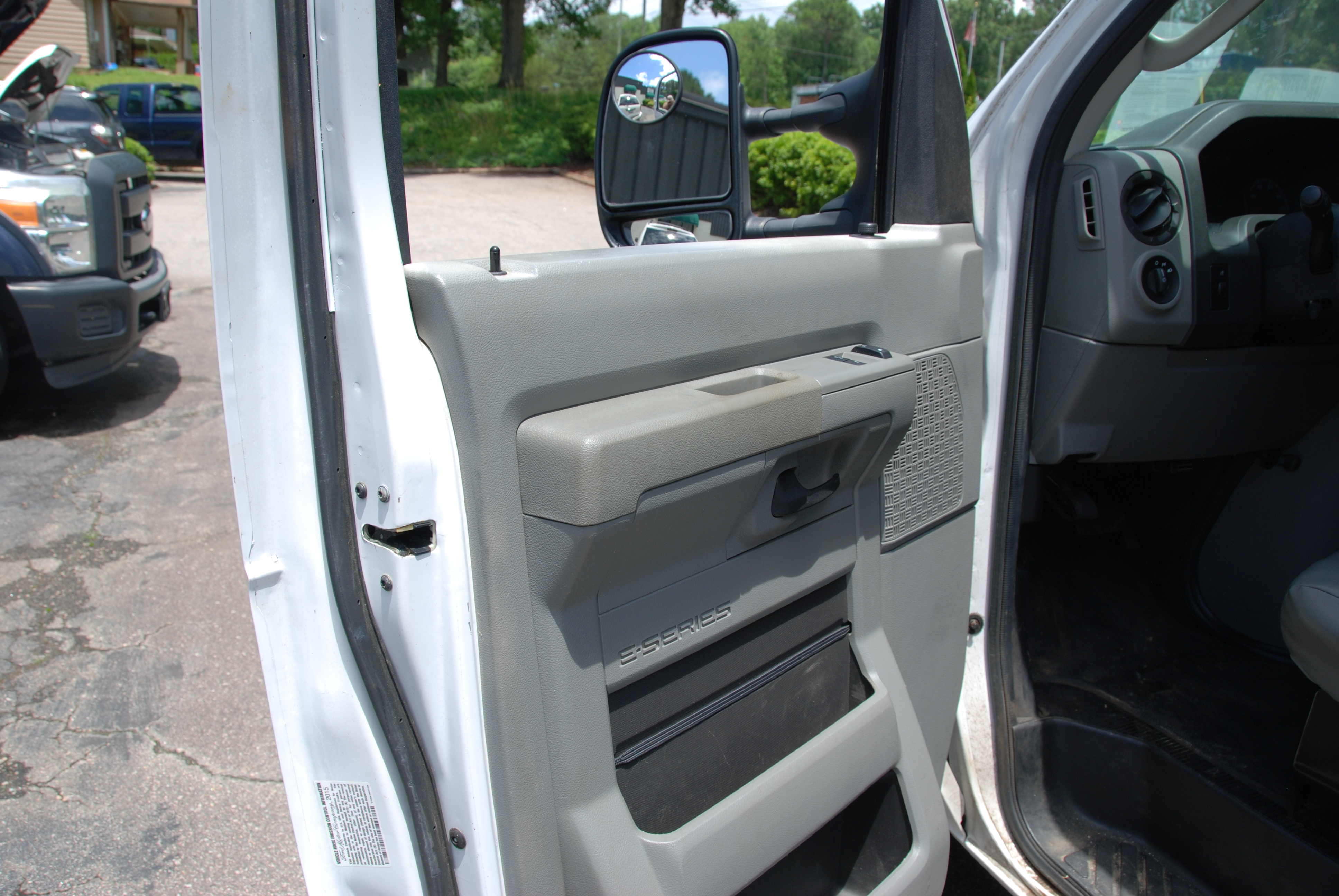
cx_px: 670
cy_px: 448
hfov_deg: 67.3
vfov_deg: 48.0
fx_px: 1005
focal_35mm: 27
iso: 100
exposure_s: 1/200
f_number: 7.1
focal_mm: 18
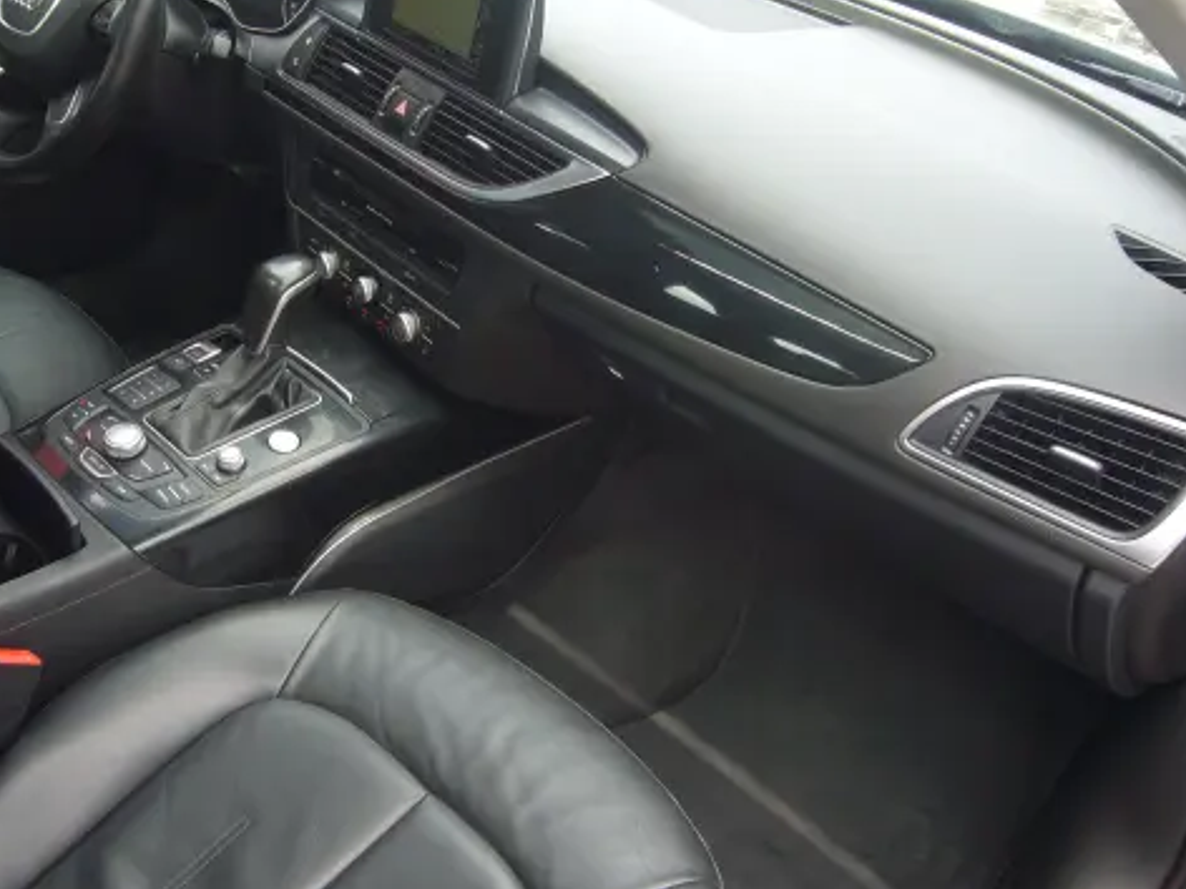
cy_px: 379
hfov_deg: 48.6
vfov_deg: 37.6
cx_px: 452
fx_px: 1302
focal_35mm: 38
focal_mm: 4.6
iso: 80
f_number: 2.8
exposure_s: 1/80
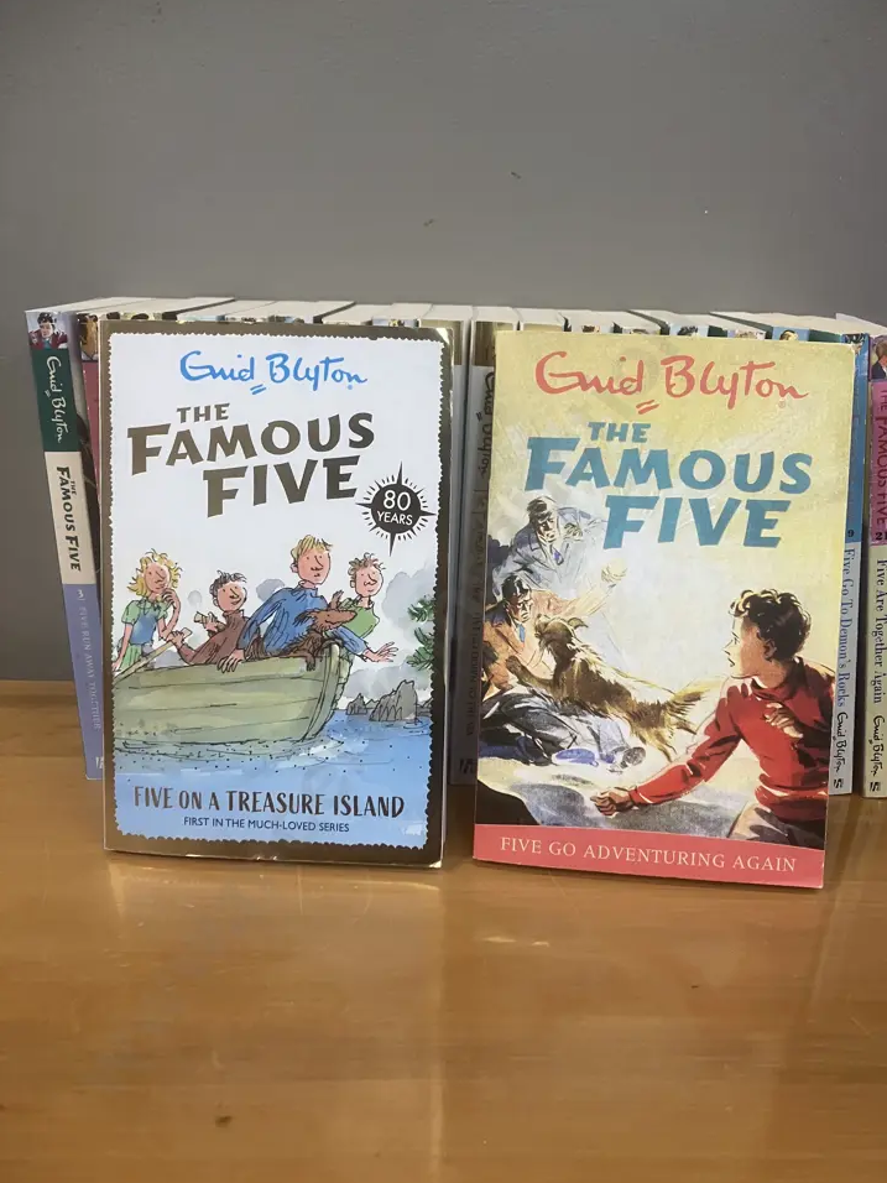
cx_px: 473
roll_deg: -0.7
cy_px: 588
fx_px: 1025
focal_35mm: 30
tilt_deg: -15.4
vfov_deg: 60.0
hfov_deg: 46.8
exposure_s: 1/50
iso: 125
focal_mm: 3.99
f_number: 1.8
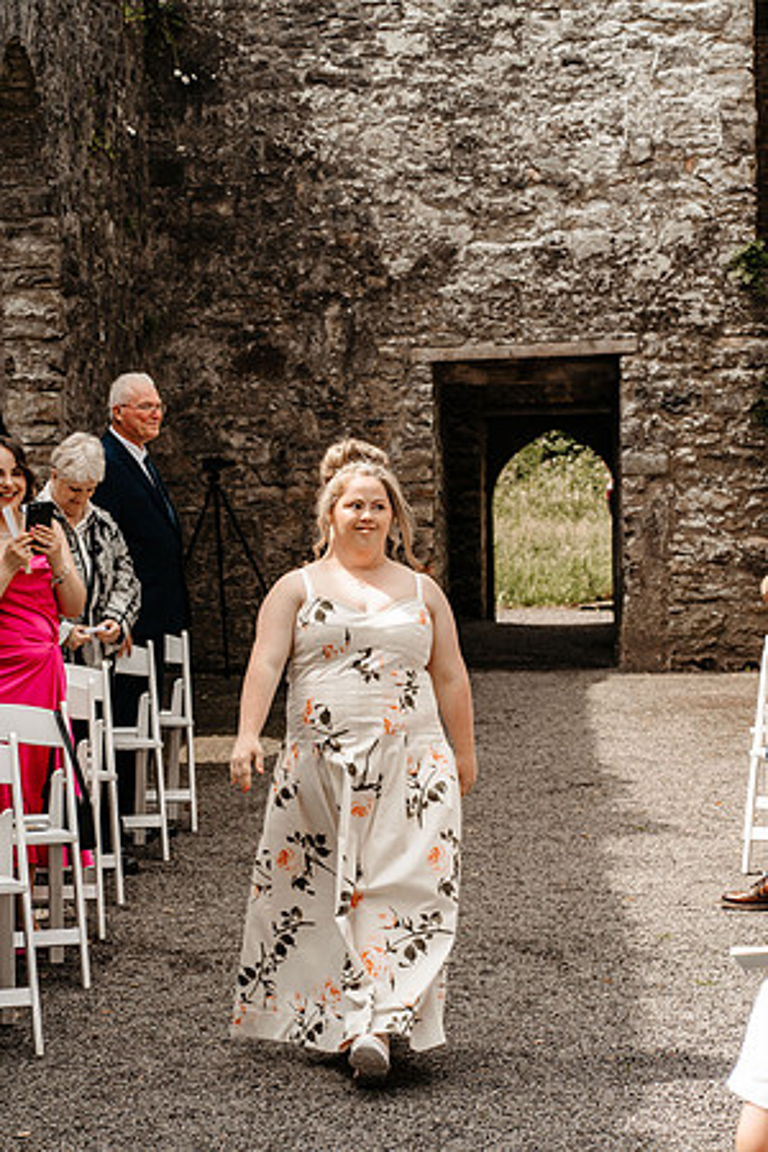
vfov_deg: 23.9
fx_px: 2720
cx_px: 384
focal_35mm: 85
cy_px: 576
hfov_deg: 16.1
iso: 500
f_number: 9
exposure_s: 1/320
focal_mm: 85
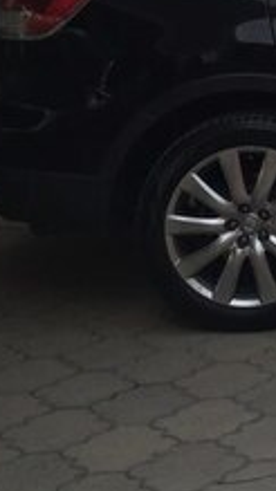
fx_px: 1237
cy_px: -50
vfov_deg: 21.3
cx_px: 599
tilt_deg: -0.8
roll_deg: -1.2
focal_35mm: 95
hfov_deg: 11.2
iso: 32
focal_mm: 4.15
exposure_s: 1/309
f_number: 2.2
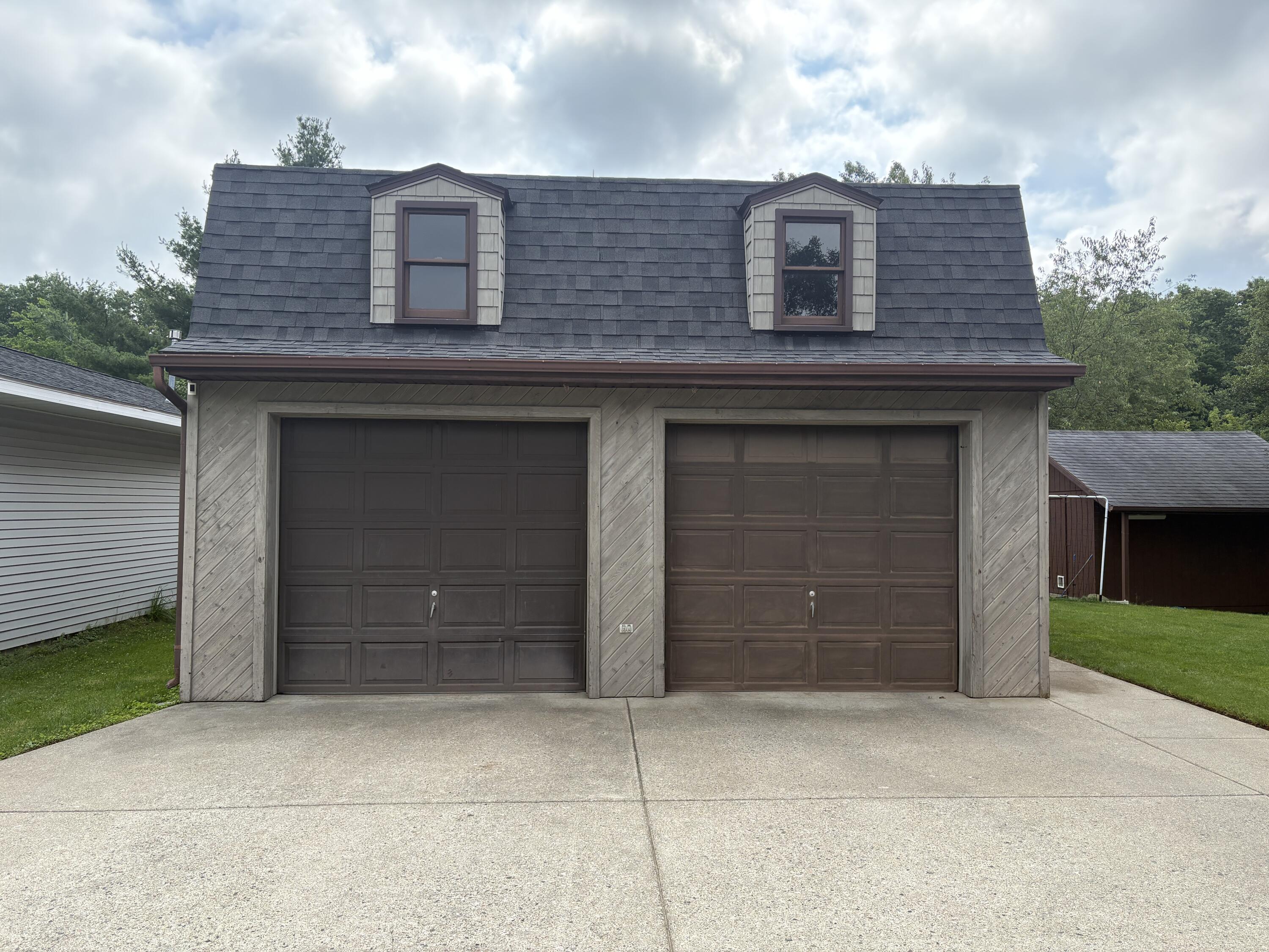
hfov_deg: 67.3
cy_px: 476
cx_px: 634
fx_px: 953
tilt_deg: +3.5
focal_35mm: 26
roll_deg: +0.1
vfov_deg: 53.1
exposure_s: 1/2208
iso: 64
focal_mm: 5.96
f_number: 1.6
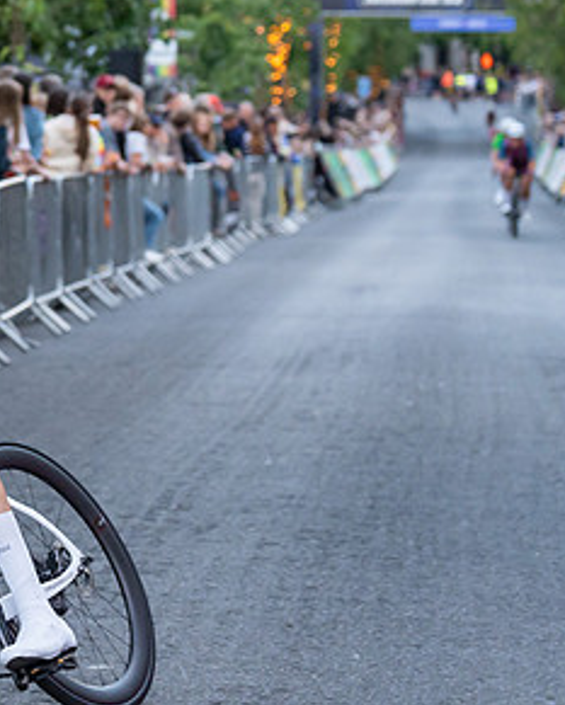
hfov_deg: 7.7
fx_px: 4053
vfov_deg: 9.9
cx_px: -420
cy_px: 174
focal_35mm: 194
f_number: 3.5
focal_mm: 70
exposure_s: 1/800
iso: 2000
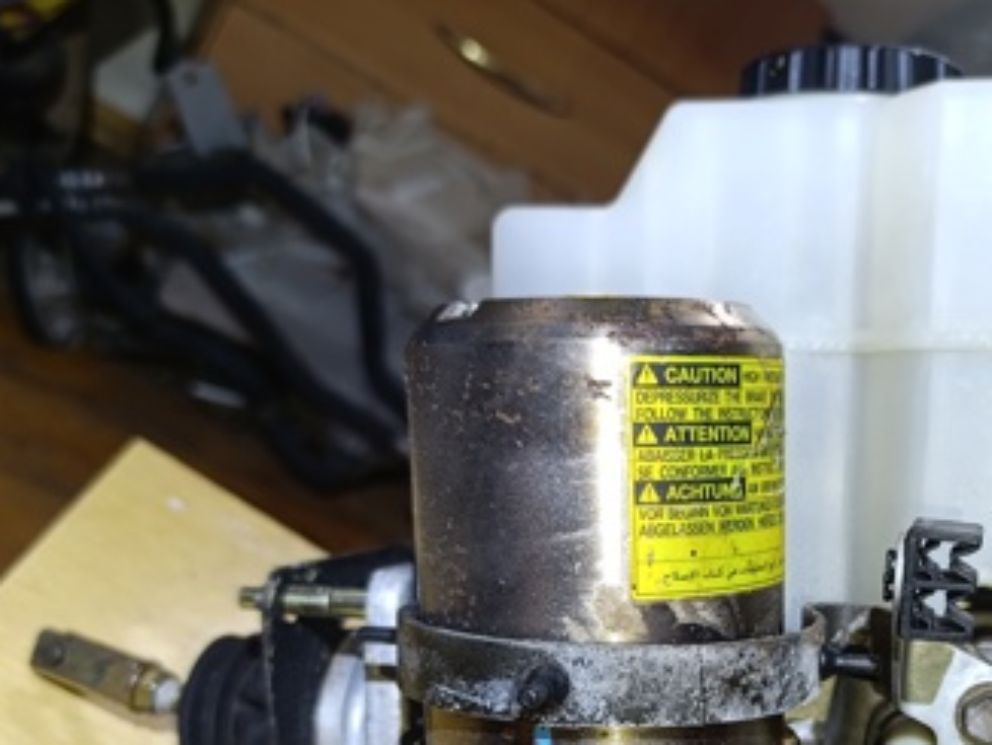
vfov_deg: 30.7
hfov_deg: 41.0
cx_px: 729
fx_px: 1291
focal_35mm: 45
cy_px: 678
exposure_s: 1/100
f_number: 1.6
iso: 320
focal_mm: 6.14
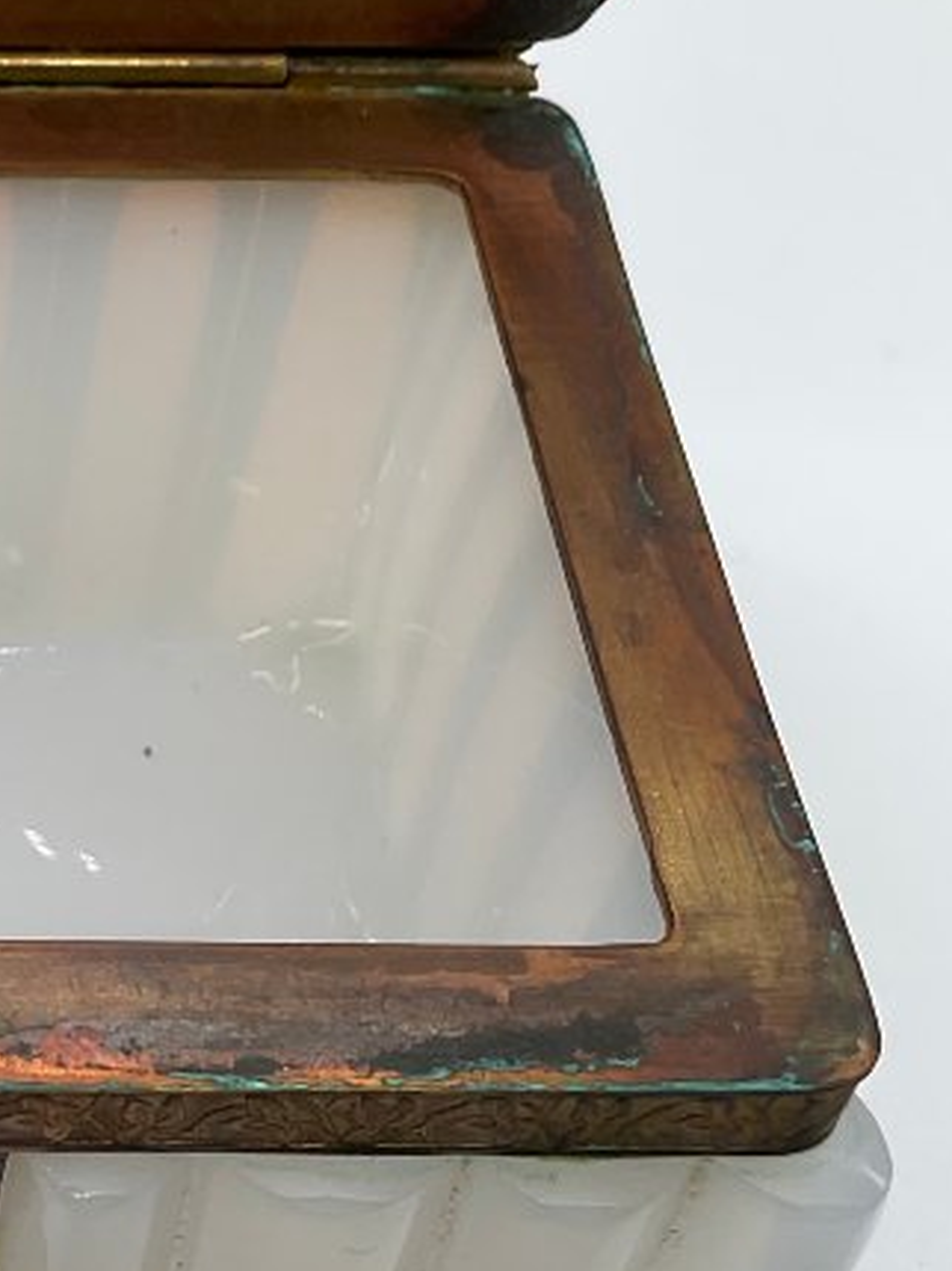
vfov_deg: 24.1
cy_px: 553
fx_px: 2973
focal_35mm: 81
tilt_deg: -49.7
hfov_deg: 17.1
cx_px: -302
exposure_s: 1/333
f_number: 1.8
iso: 16
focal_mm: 3
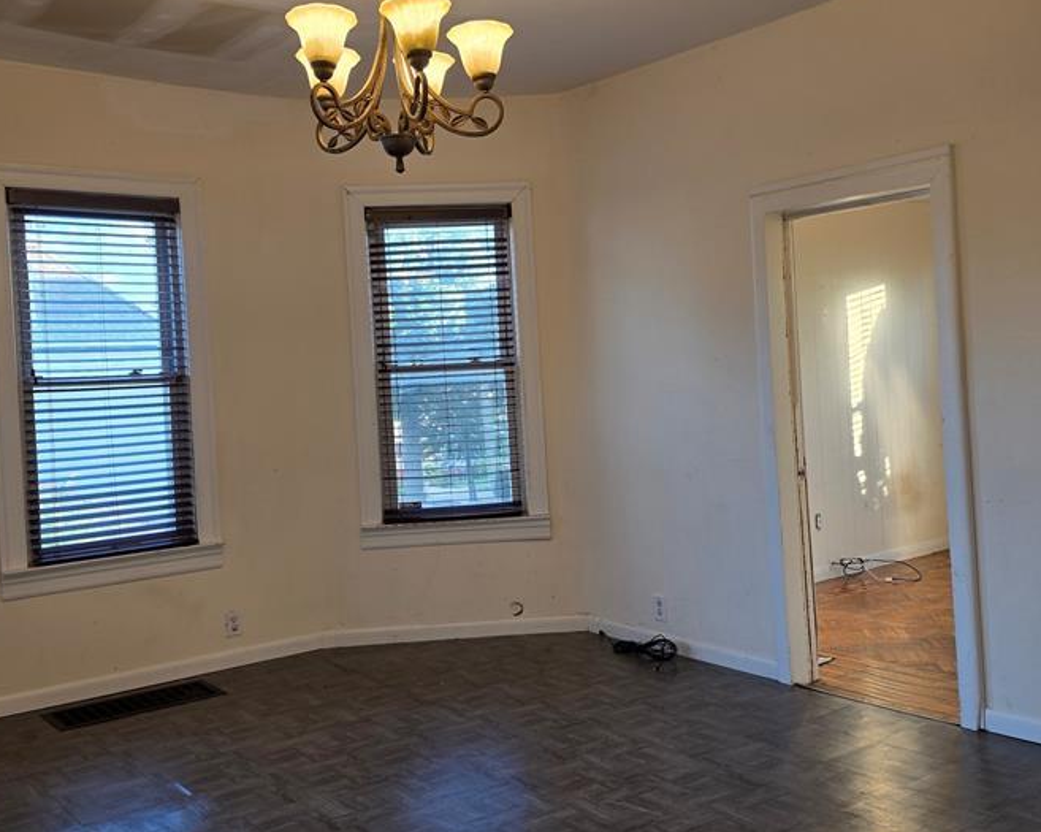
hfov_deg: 51.5
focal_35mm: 35
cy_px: 393
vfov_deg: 42.2
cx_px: 486
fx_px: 1078
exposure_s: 1/120
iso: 64
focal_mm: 6.3
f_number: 1.7
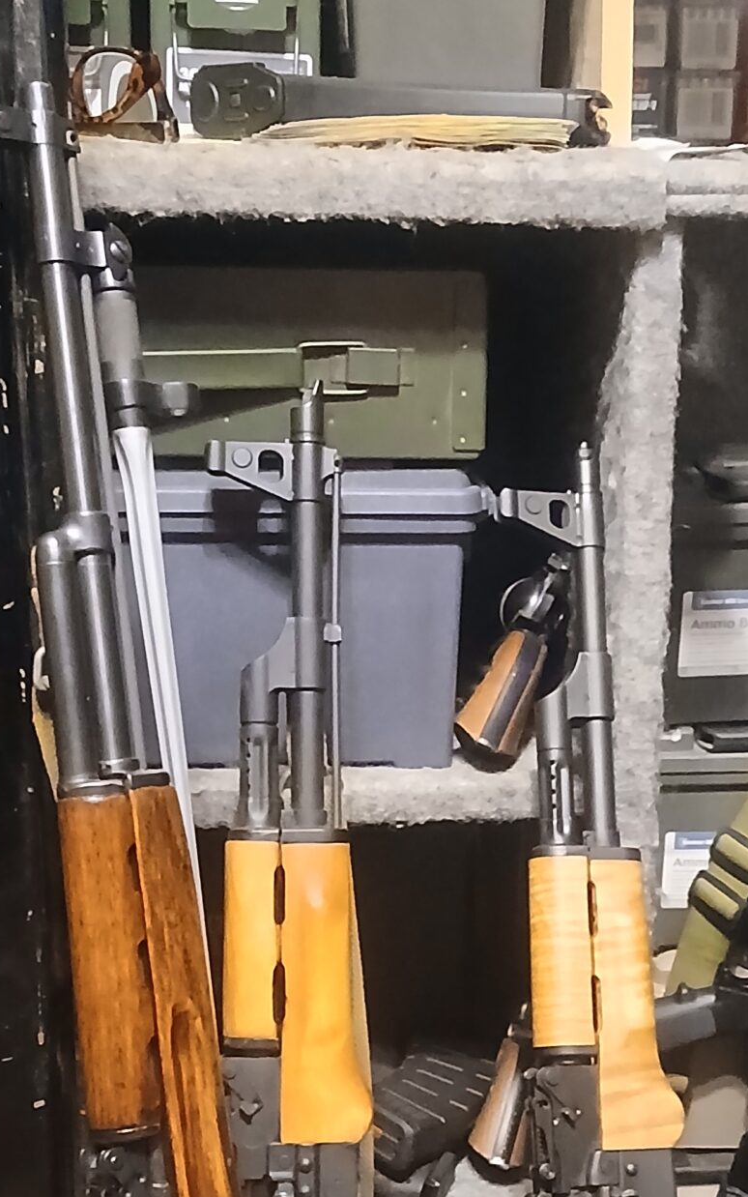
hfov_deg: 22.7
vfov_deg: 35.2
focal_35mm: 57
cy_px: 834
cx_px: 487
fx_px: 1859
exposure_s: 1/15
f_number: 1.8
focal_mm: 3.98
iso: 2000
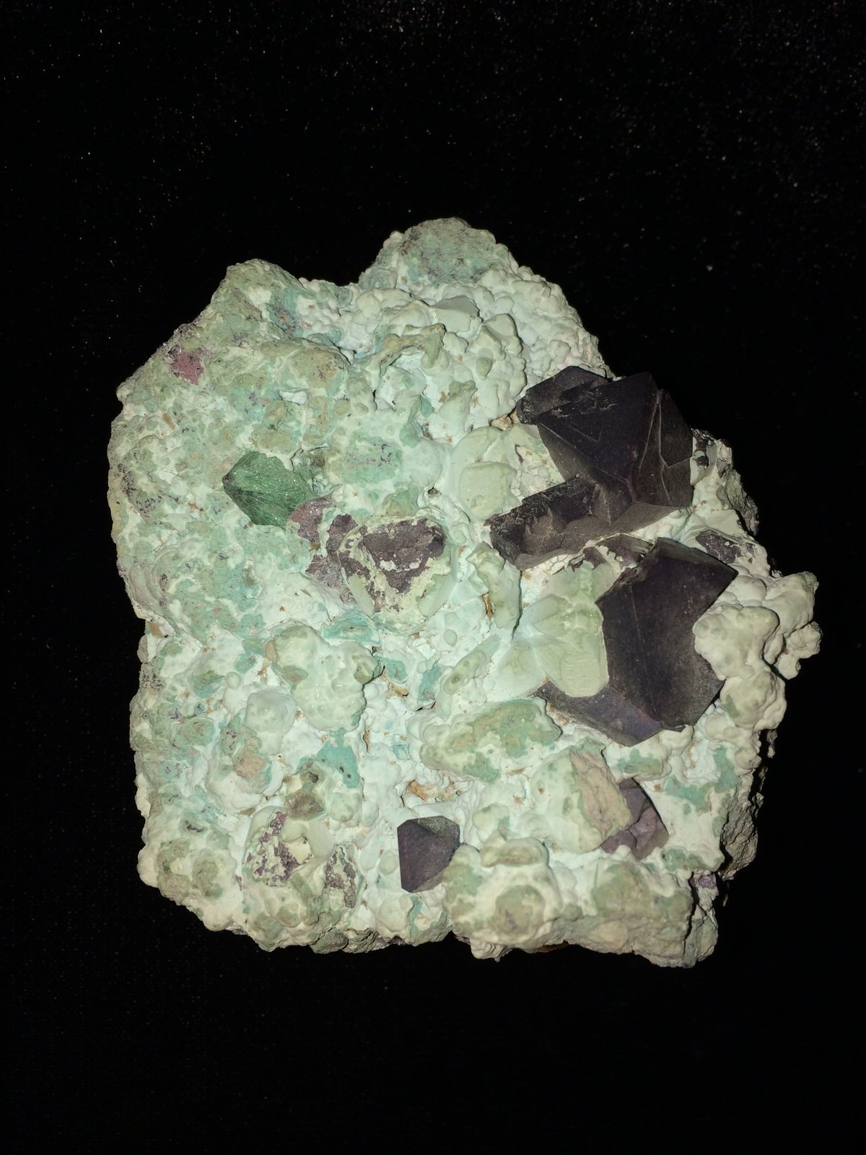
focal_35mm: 30
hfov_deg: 46.8
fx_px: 1001
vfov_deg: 60.0
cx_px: 433
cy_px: 578
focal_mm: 4.12
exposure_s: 1/622
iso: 32
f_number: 2.2
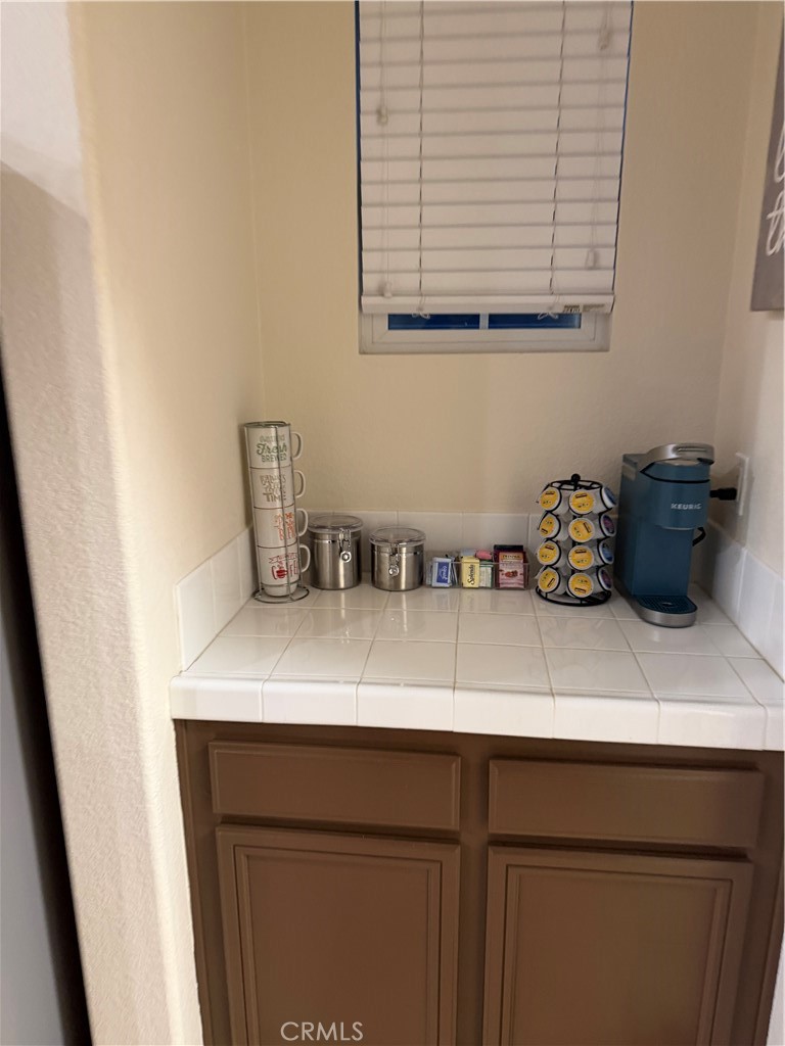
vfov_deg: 71.6
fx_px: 726
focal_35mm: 24
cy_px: 523
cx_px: 392
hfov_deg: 56.8
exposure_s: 1/60
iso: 400
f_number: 1.78
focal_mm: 6.76
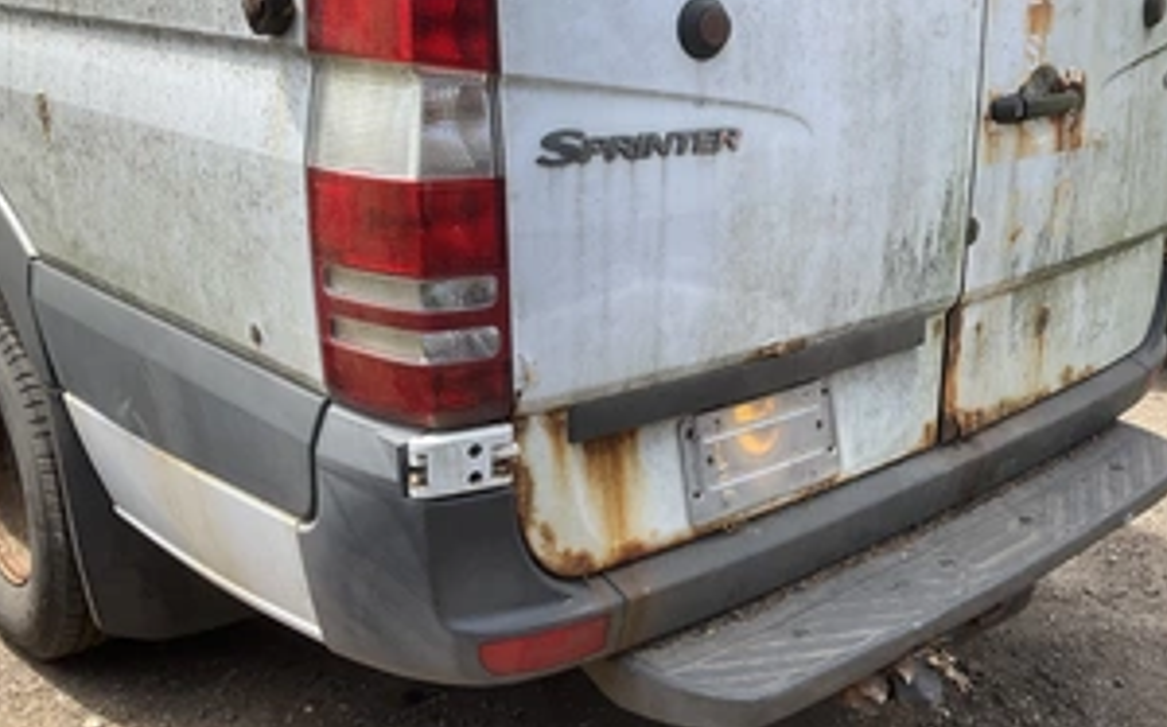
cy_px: 295
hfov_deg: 47.6
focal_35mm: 41
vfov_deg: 31.1
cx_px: 759
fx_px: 1303
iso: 25
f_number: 1.8
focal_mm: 3
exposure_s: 1/534
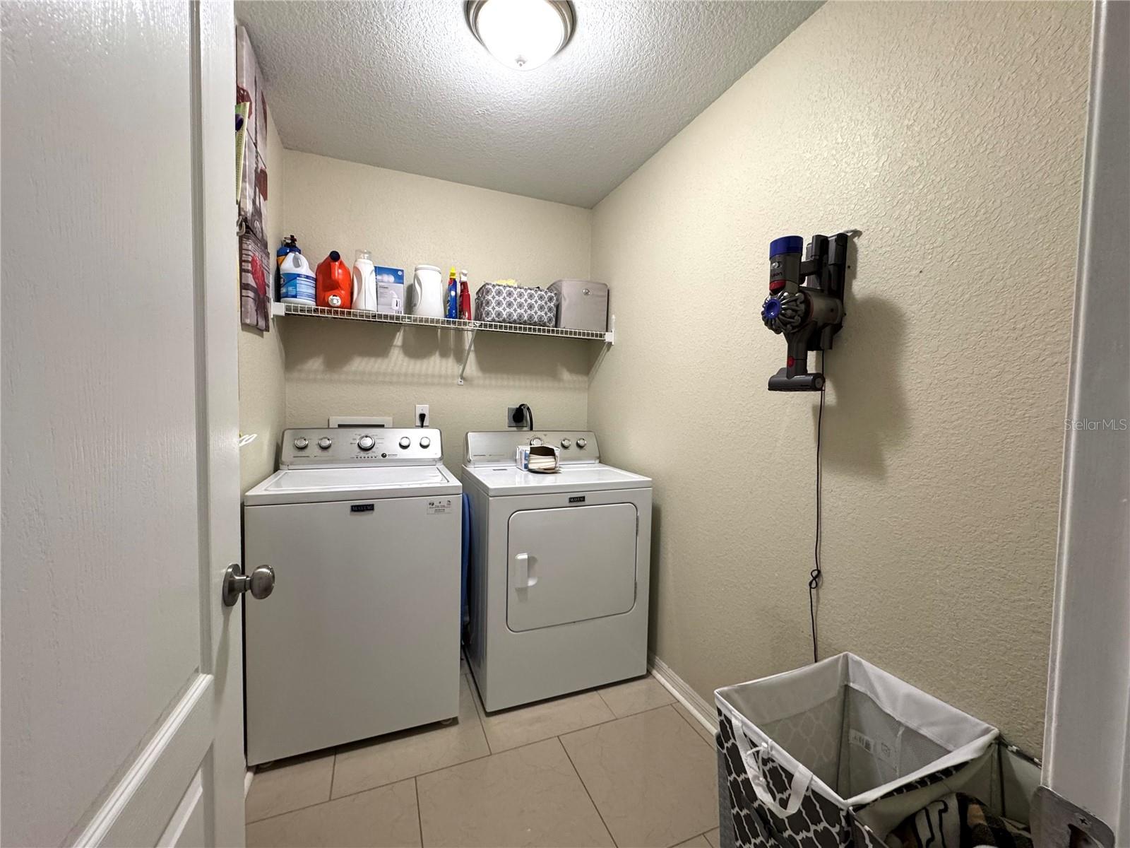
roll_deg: -1.3
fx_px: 457
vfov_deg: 85.7
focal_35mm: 14
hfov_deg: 102.1
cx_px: 565
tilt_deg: -2.9
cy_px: 424
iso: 200
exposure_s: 1/60
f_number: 2.2
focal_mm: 2.22
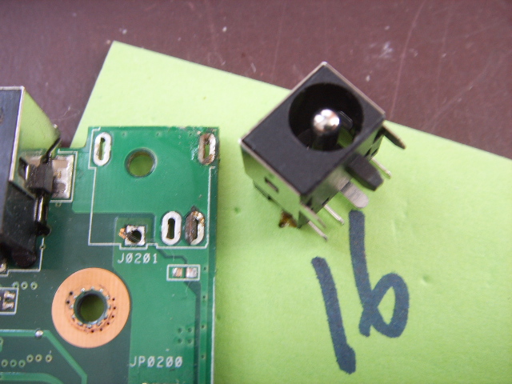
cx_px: 256
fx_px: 577
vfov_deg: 36.8
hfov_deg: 47.9
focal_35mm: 39
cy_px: 192
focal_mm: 6.6
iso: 63
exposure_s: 1/6
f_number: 3.5
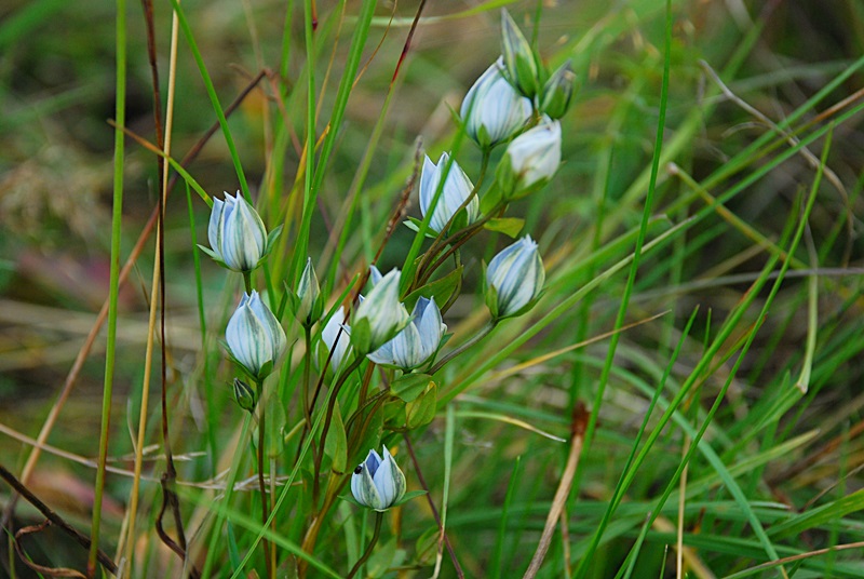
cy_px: 290
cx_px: 432
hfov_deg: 15.2
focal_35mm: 135
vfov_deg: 10.2
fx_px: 3245
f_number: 5.6
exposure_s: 1/200
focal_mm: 90
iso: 400
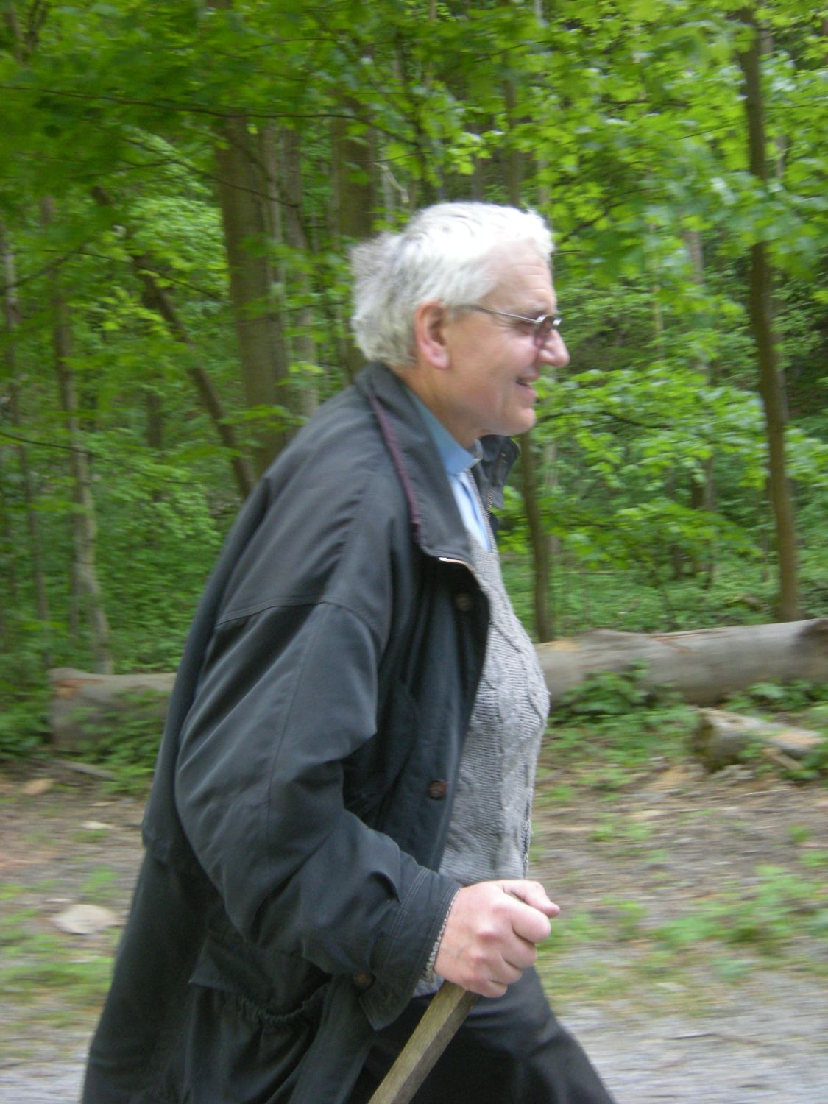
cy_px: 552
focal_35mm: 38
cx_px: 414
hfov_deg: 37.7
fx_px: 1212
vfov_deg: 49.0
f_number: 3.2
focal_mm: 6.3
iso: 223
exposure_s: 1/57
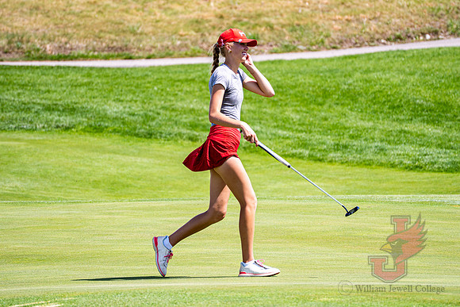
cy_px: 135
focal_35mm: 424
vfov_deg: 3.2
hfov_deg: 4.9
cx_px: 222
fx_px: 5417
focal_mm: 300
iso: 250
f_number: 6.3
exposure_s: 1/800
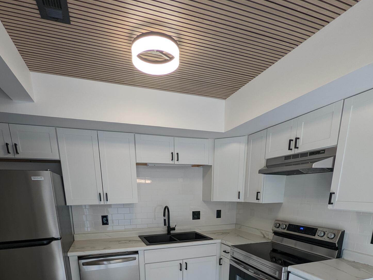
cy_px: 243
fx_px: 194
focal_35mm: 18
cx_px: 182
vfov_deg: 62.3
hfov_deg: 87.7
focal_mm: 1.95
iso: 44
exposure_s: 1/40
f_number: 2.2
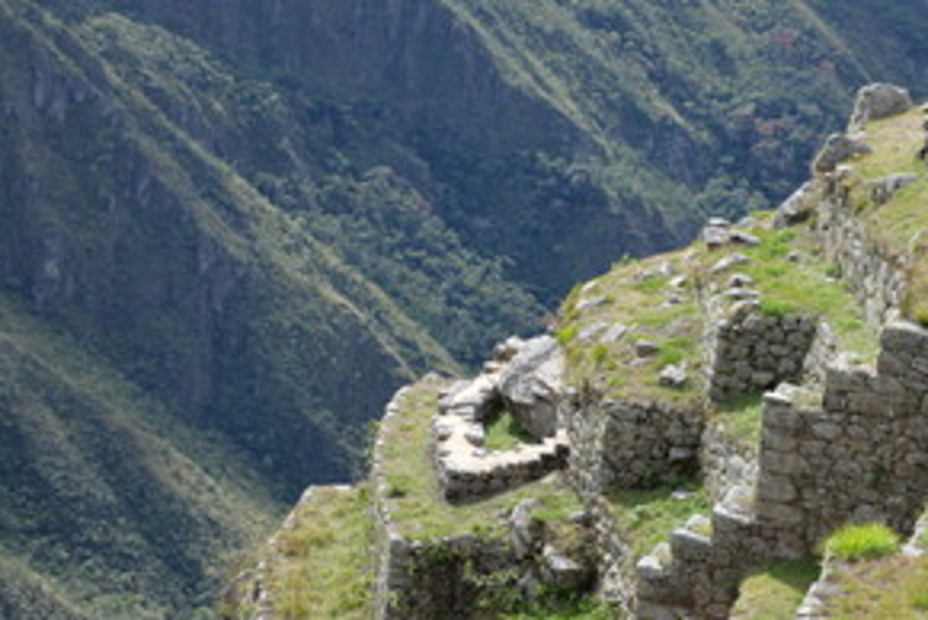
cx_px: 547
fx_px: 2890
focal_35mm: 112
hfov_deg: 18.2
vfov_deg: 12.3
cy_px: 329
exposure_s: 1/250
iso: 200
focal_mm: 65
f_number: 8
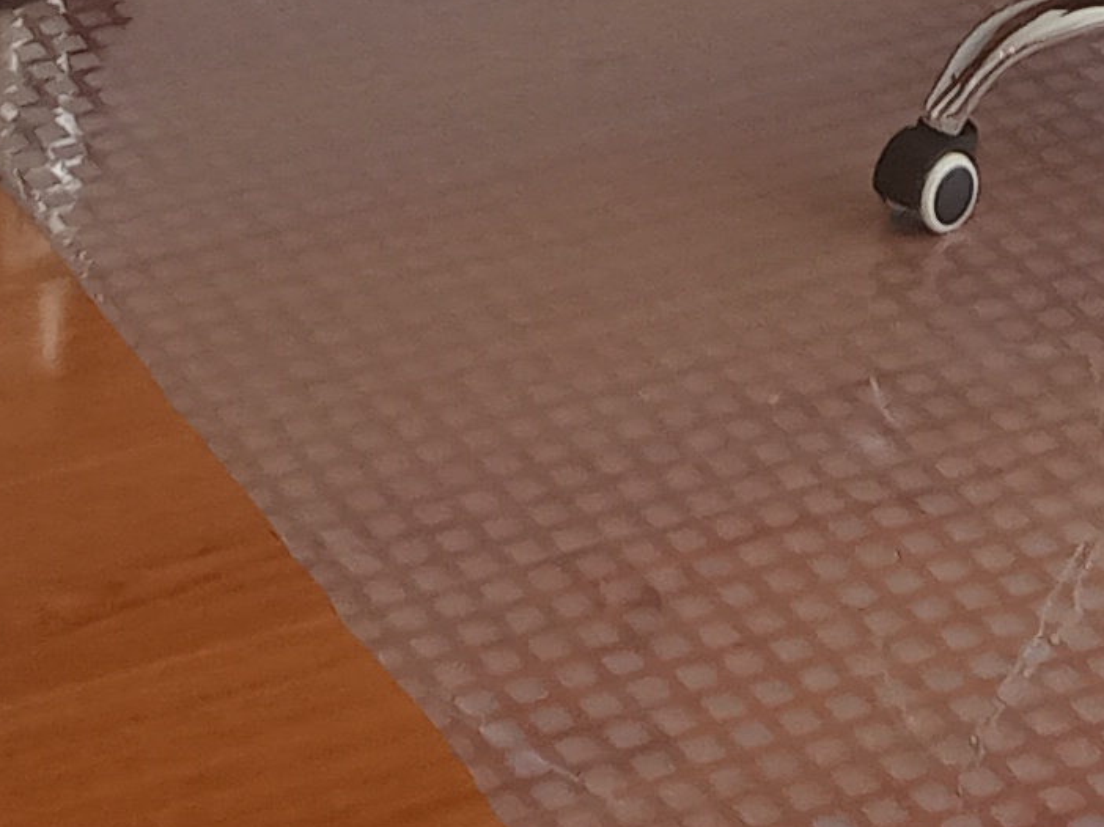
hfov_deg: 11.9
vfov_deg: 8.0
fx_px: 5292
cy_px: -1429
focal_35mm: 166
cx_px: 327
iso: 111
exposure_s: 1/112
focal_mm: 3.37
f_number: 2.2
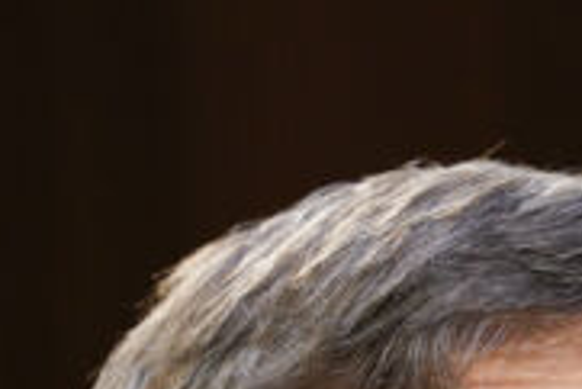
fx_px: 14286
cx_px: 865
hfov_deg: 2.3
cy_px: 538
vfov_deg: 1.6
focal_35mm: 883
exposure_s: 1/250
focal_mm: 200
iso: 2000
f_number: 3.2
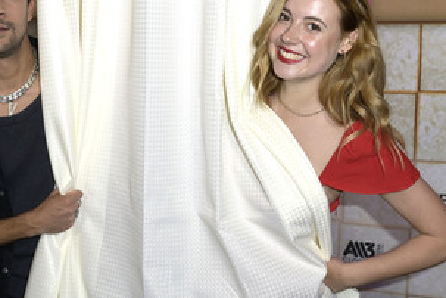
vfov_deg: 26.0
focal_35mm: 52
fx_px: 644
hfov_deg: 38.0
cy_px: 127
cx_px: 171
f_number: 5
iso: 500
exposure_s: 1/200
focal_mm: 35
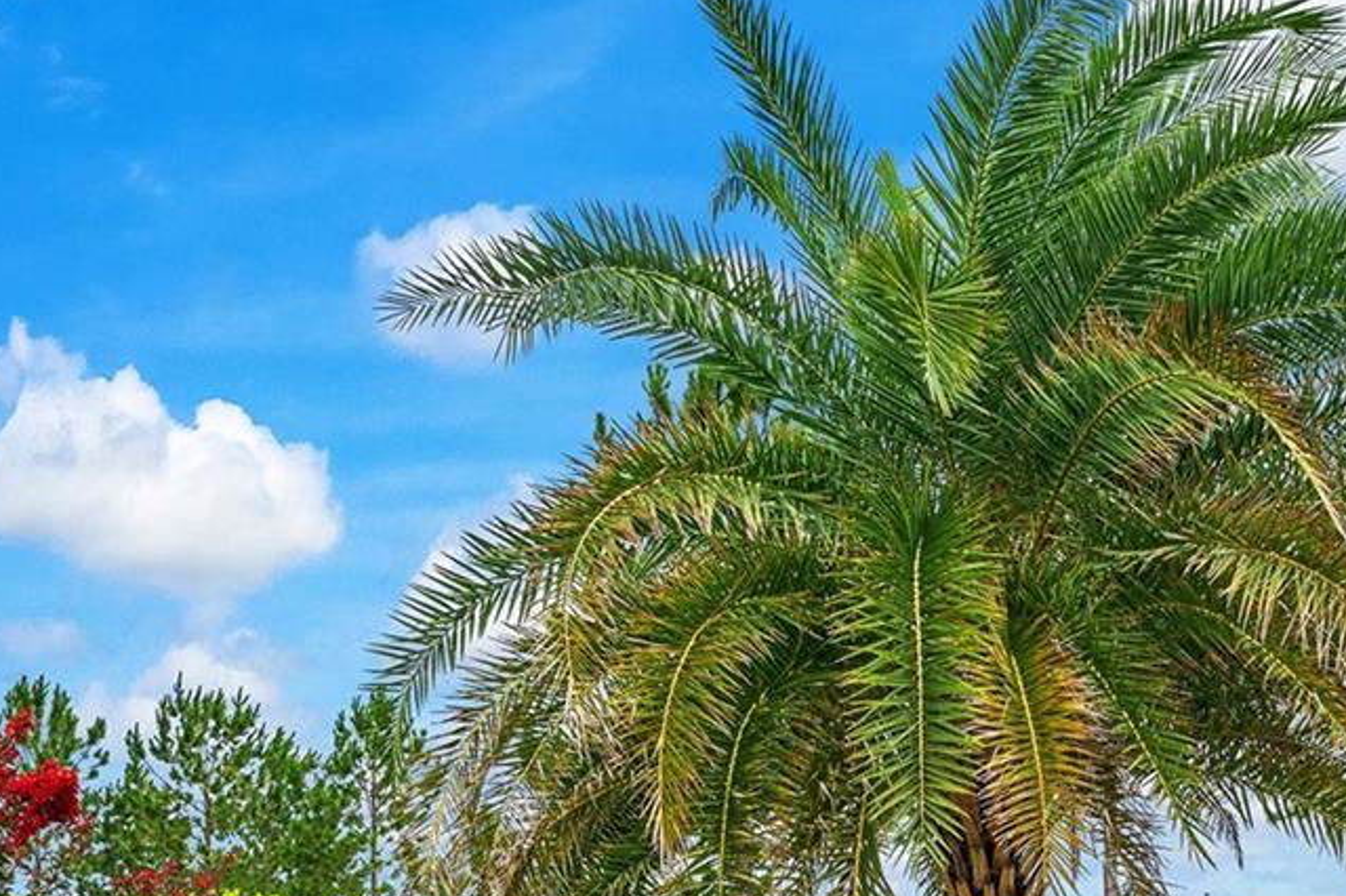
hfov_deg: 51.8
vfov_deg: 33.9
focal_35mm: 35
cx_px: 1028
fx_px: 1308
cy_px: 932
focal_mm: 14
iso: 320
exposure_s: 1/320
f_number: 8
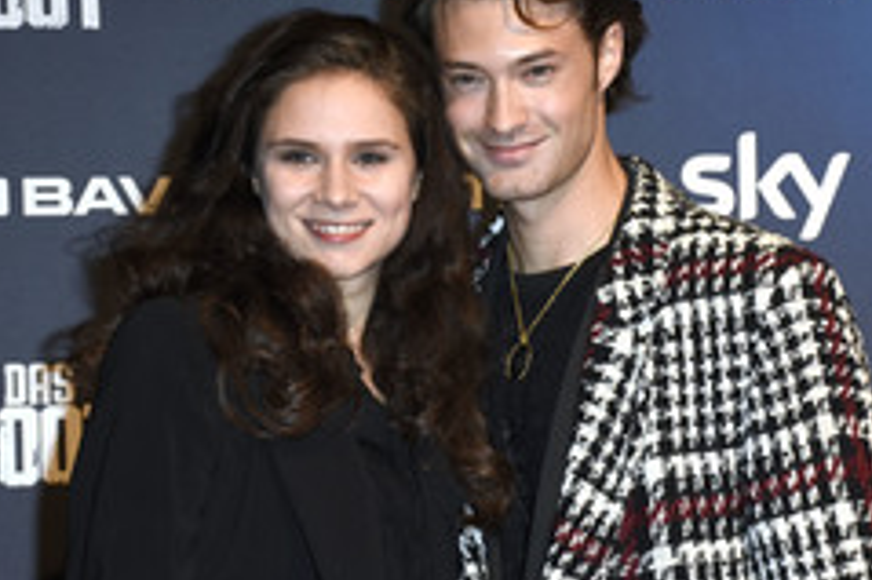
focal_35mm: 147
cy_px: 405
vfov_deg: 9.3
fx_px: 3558
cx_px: 589
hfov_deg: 13.9
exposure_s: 1/160
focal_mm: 52
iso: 500
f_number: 6.3
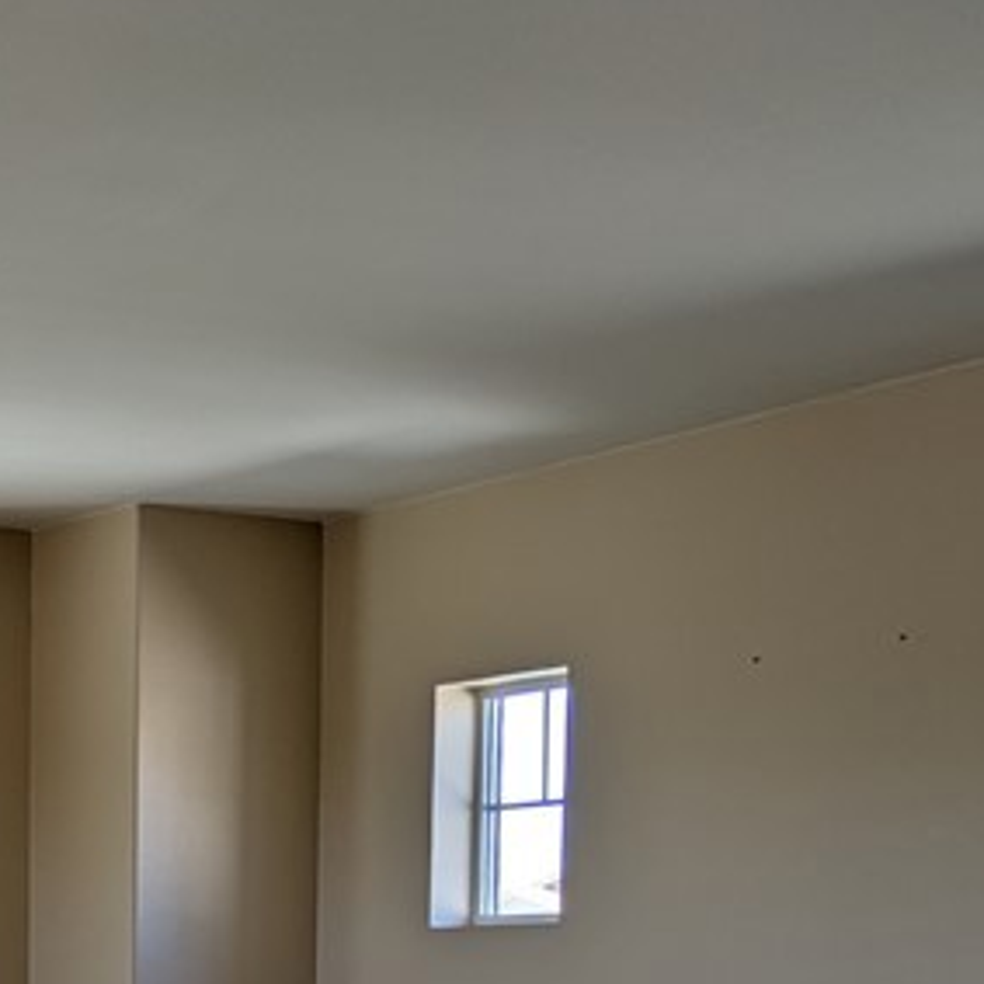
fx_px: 2573
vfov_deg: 19.8
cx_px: -186
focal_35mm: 80
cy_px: 1293
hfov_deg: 20.3
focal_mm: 5.43
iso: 42
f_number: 1.89
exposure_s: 1/166
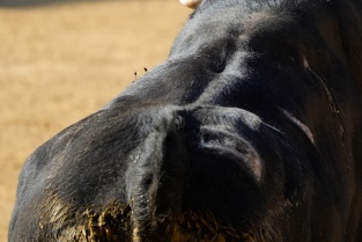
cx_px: 324
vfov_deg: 3.6
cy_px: 19
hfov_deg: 5.4
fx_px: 3853
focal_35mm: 383
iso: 2000
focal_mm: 200
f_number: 5.6
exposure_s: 1/3200
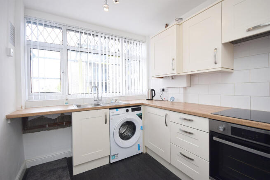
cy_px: 90
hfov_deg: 100.4
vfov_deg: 77.4
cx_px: 135
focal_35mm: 15
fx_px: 113
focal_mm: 10
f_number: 6.3
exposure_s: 1/160
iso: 400
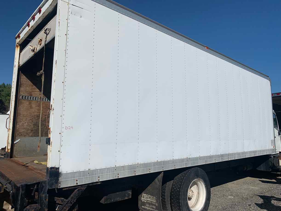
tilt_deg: +7.8
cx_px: 140
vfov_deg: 53.0
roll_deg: -0.9
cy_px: 106
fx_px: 211
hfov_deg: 67.3
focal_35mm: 26
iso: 25
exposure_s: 1/7407
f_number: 1.8
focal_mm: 4.25
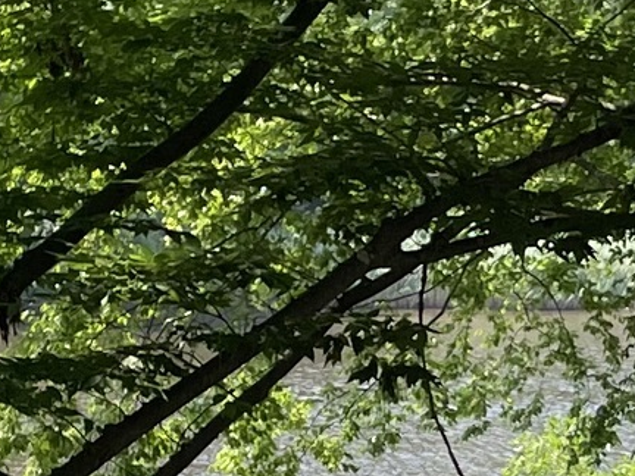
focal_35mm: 185
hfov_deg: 10.6
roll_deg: -2.7
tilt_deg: -5.0
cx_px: 592
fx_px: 3394
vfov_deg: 8.0
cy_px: 476
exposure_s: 1/428
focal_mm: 4.2
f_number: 1.6
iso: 32
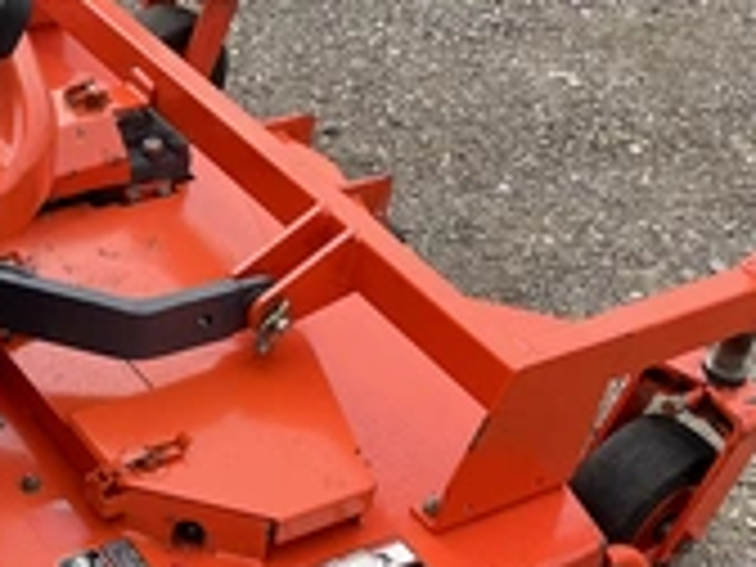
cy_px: 423
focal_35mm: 69
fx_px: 1507
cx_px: 166
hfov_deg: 27.7
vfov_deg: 21.1
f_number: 1.8
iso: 25
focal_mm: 3
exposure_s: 1/642
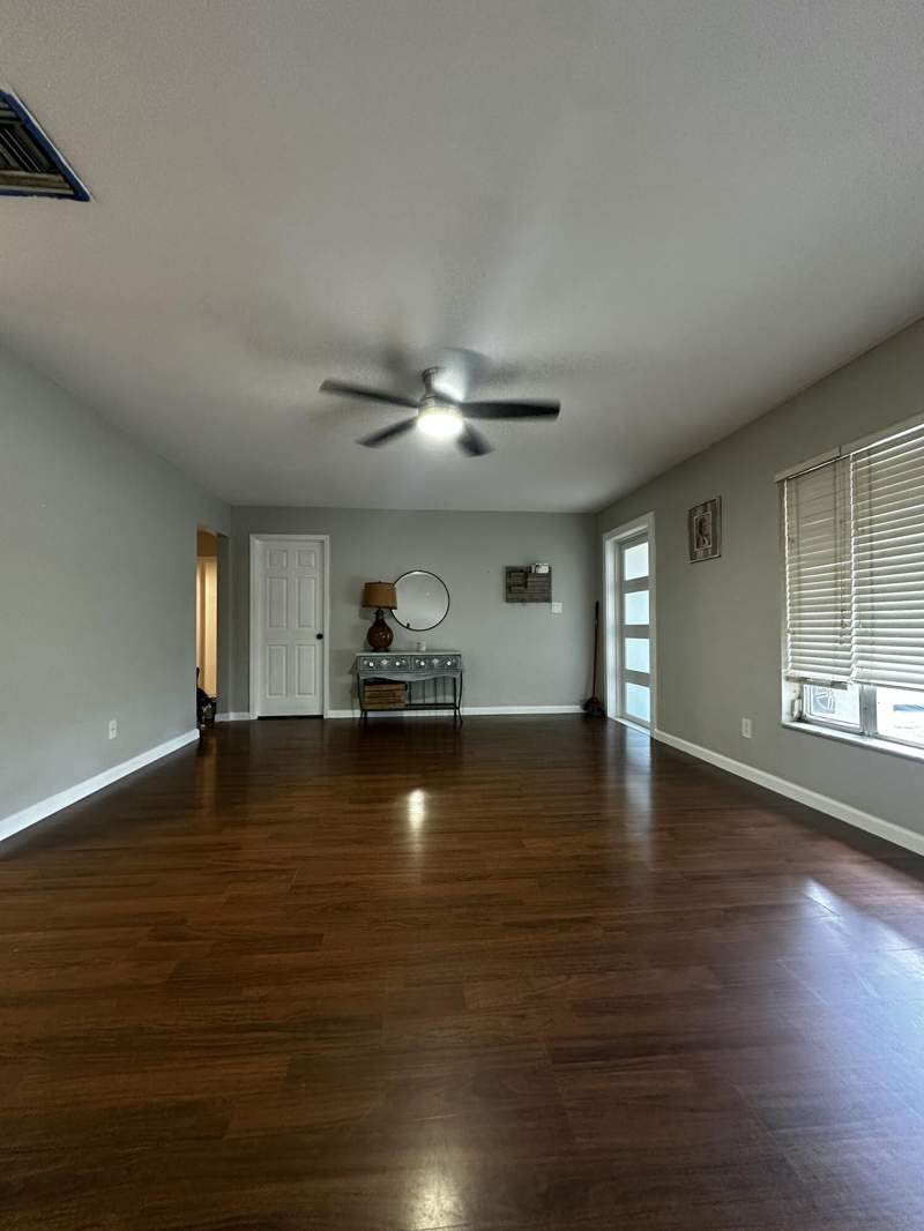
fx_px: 498
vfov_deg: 102.1
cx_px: 462
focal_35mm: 14
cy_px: 616
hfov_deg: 85.7
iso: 400
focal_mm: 2.22
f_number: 2.2
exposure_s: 1/40
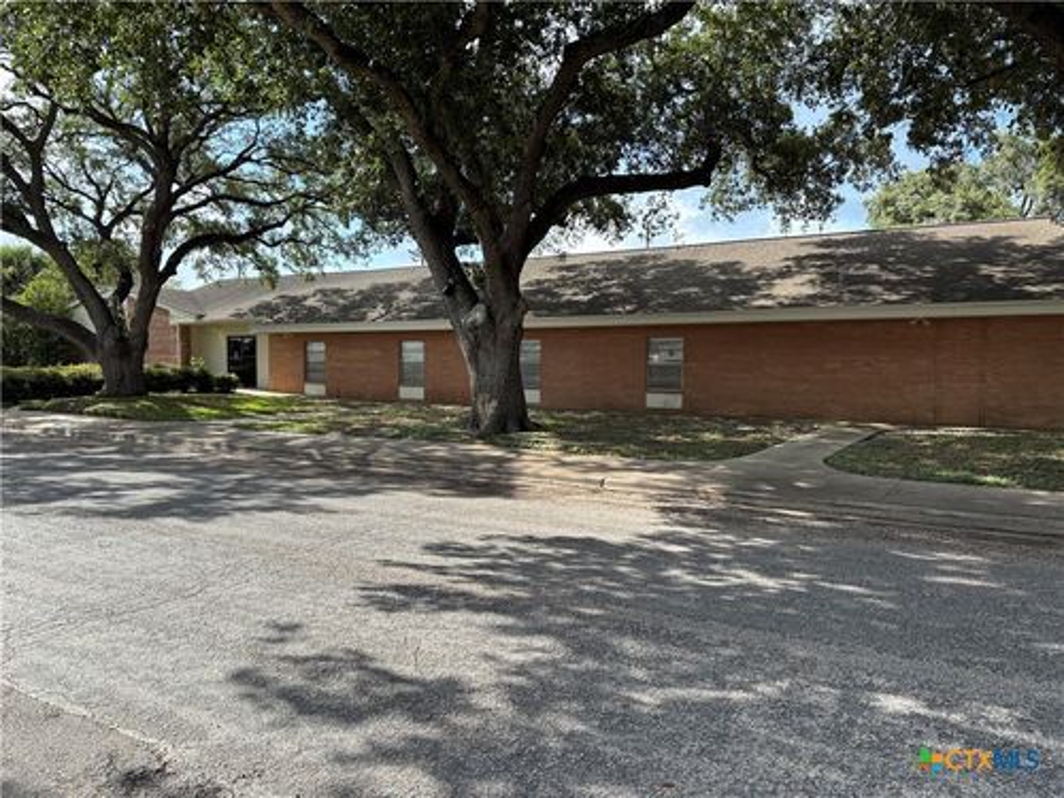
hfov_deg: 67.3
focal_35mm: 26
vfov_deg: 53.1
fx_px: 799
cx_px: 532
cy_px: 399
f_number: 1.6
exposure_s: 1/1233
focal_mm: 5.96
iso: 50
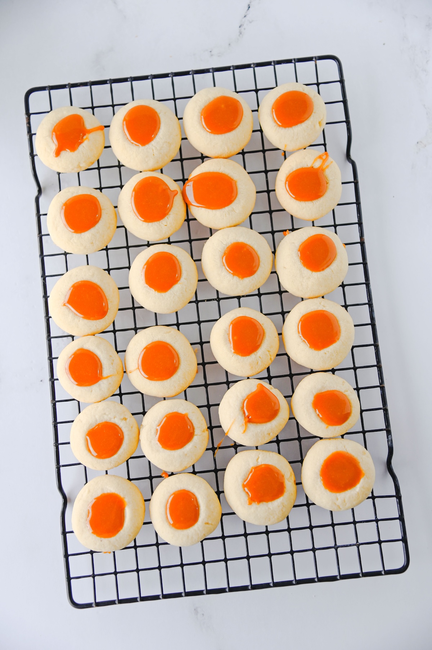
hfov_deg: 27.0
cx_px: 216
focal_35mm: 50
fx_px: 901
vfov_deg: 39.6
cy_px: 325
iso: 250
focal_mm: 50
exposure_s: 1/125
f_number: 4
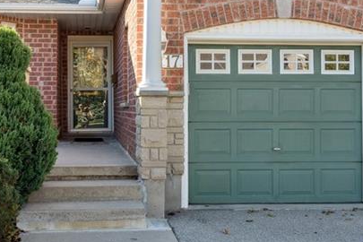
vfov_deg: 27.2
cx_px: 116
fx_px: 497
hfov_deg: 39.6
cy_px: 78
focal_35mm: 49
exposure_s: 1/320
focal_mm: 19.5
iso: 200
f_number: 5.6
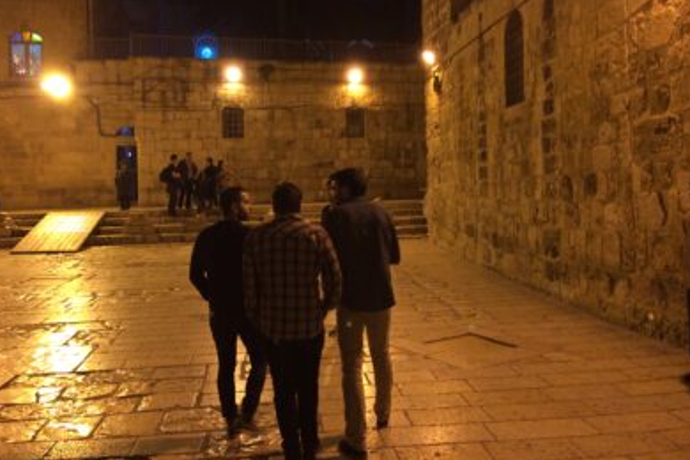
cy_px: 205
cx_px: 341
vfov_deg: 41.1
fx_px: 613
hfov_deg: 58.7
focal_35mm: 32
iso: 320
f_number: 2.2
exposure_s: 1/17
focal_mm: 4.12
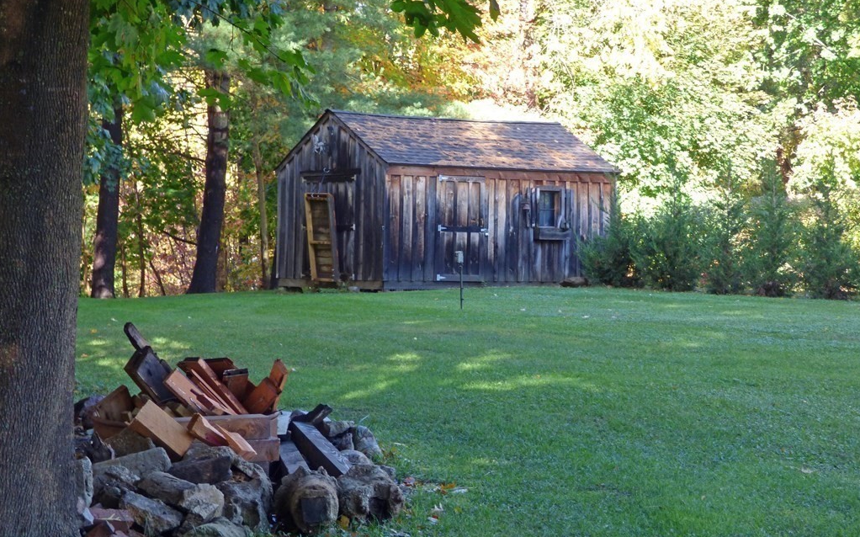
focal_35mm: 85
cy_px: 217
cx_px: 430
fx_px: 1992
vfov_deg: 15.3
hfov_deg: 24.4
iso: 200
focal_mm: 13.52
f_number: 4.4
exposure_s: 1/60
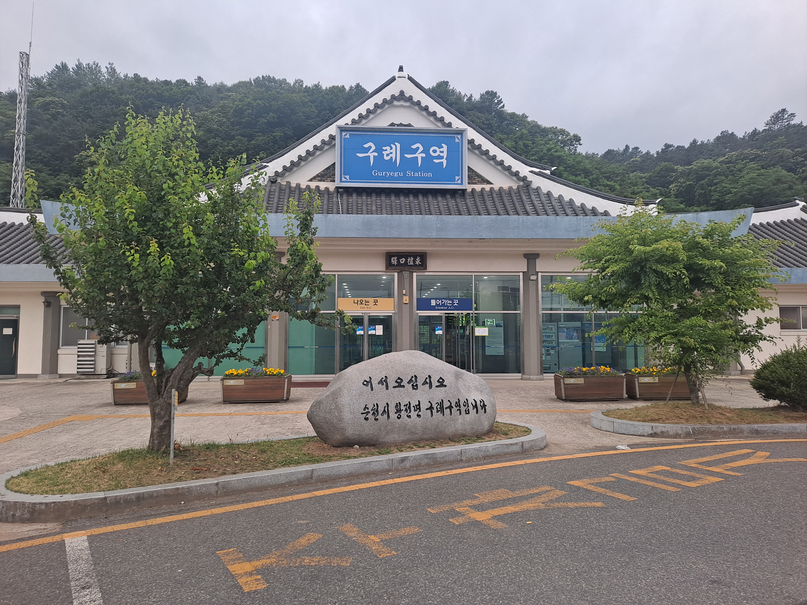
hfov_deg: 69.4
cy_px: 302
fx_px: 583
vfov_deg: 54.9
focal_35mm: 25
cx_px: 404
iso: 50
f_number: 2
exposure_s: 1/120
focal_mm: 4.6
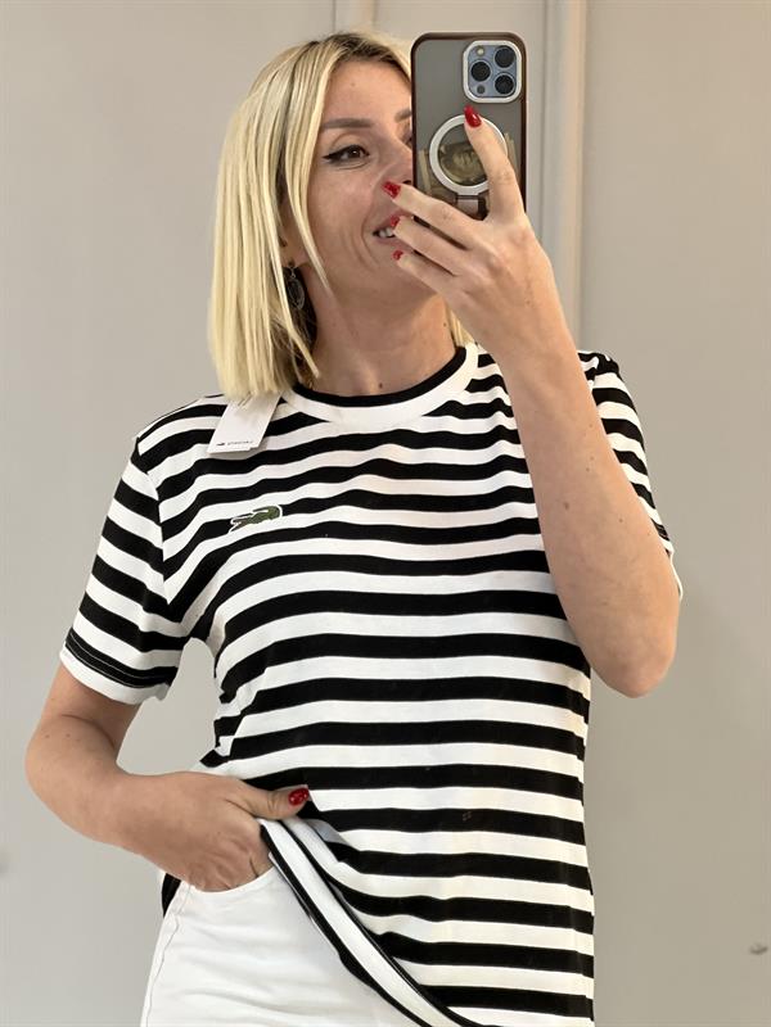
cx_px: 386
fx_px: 2287
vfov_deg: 25.3
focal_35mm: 77
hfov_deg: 19.1
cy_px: 514
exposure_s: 1/33
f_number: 2.8
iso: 250
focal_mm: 9
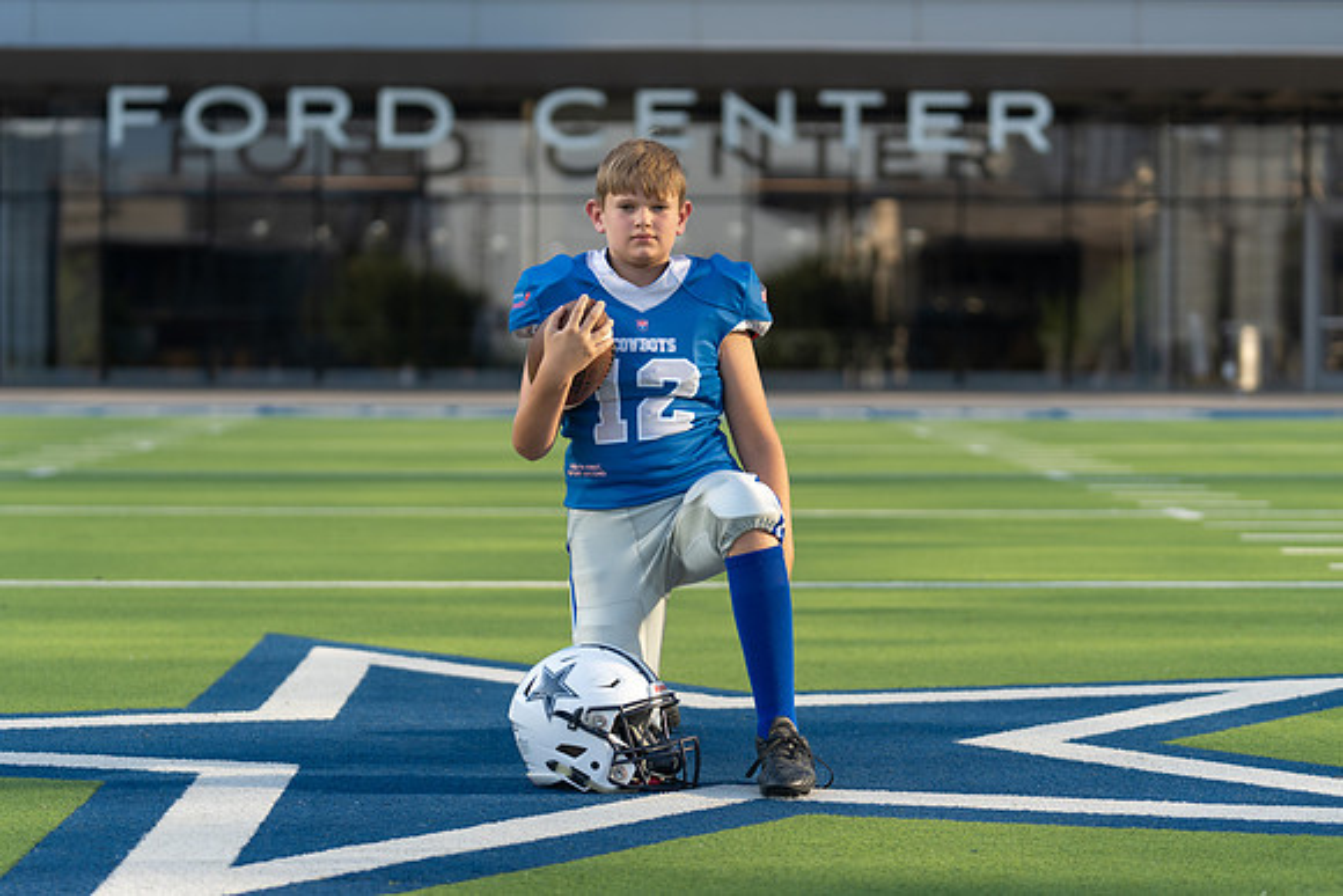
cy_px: 448
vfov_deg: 14.4
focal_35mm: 95
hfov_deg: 21.4
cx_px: 672
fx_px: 3559
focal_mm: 89
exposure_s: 1/640
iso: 100
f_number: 2.8
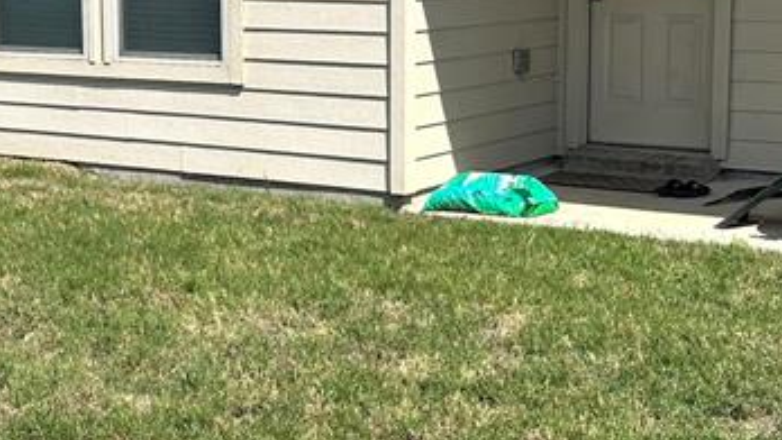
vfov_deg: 15.6
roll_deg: +0.6
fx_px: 1597
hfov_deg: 27.4
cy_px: 119
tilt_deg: -6.1
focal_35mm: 77
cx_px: 263
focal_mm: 6.86
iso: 80
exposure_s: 1/4762
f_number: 1.78
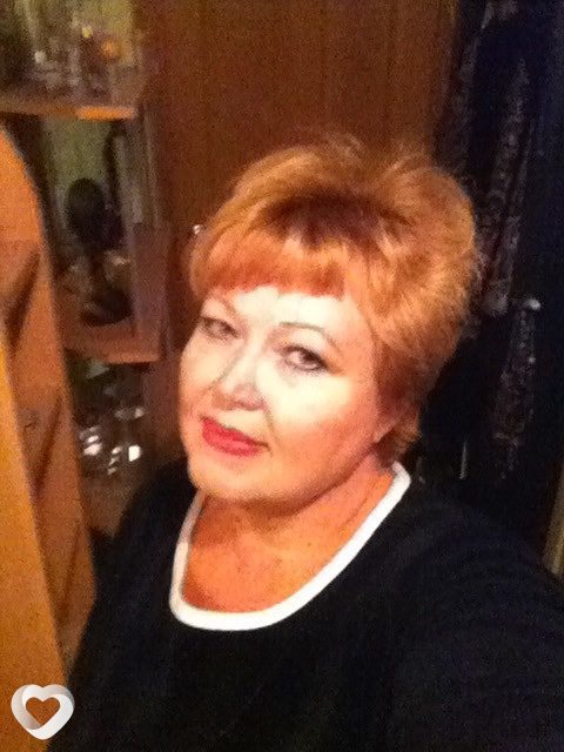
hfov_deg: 40.7
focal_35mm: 35
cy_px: 376
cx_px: 282
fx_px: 760
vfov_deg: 52.6
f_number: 2.4
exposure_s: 1/24
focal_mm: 3.85
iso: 3200
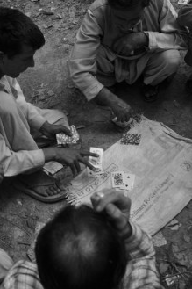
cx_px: 79
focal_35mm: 51
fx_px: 408
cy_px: 142
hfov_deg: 26.4
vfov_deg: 38.9
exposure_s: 1/160
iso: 200
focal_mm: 28
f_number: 6.3
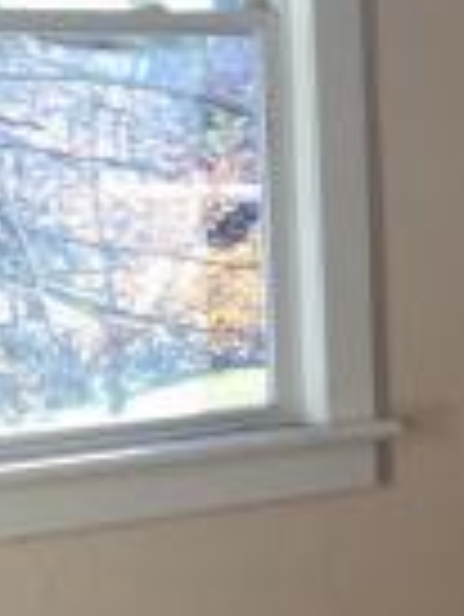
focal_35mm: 135
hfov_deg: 9.4
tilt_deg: -6.0
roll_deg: -0.6
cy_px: 301
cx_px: 1216
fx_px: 2409
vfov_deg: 14.6
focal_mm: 4.15
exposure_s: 1/120
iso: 40
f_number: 2.2
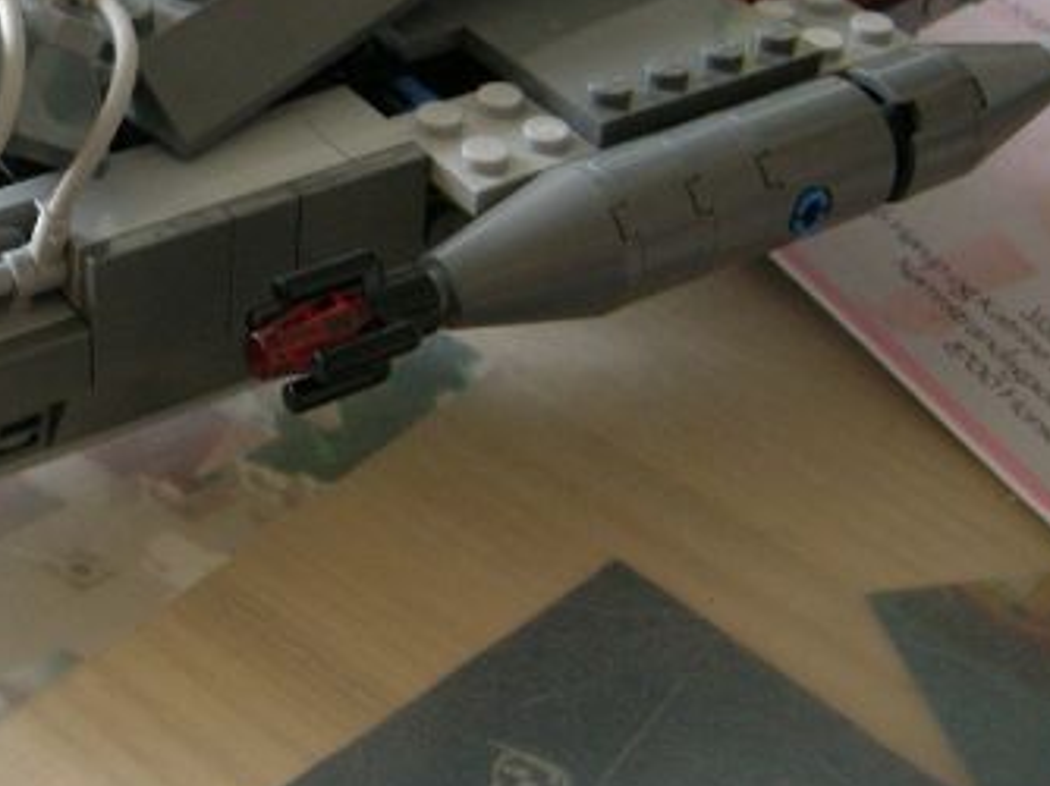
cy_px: 170
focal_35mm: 69
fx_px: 2091
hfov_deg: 27.1
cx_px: 85
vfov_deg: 21.1
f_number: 2.7
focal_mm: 7.5
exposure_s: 1/60
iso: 288
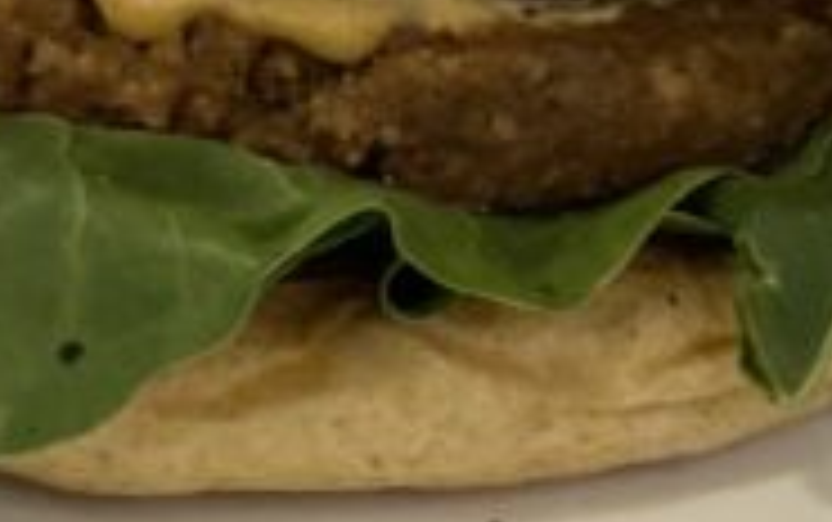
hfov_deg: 9.1
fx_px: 5197
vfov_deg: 5.7
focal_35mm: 229
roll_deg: -0.3
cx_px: 13
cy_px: -4
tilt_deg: -27.0
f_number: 2
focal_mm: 6
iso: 200
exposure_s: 1/40
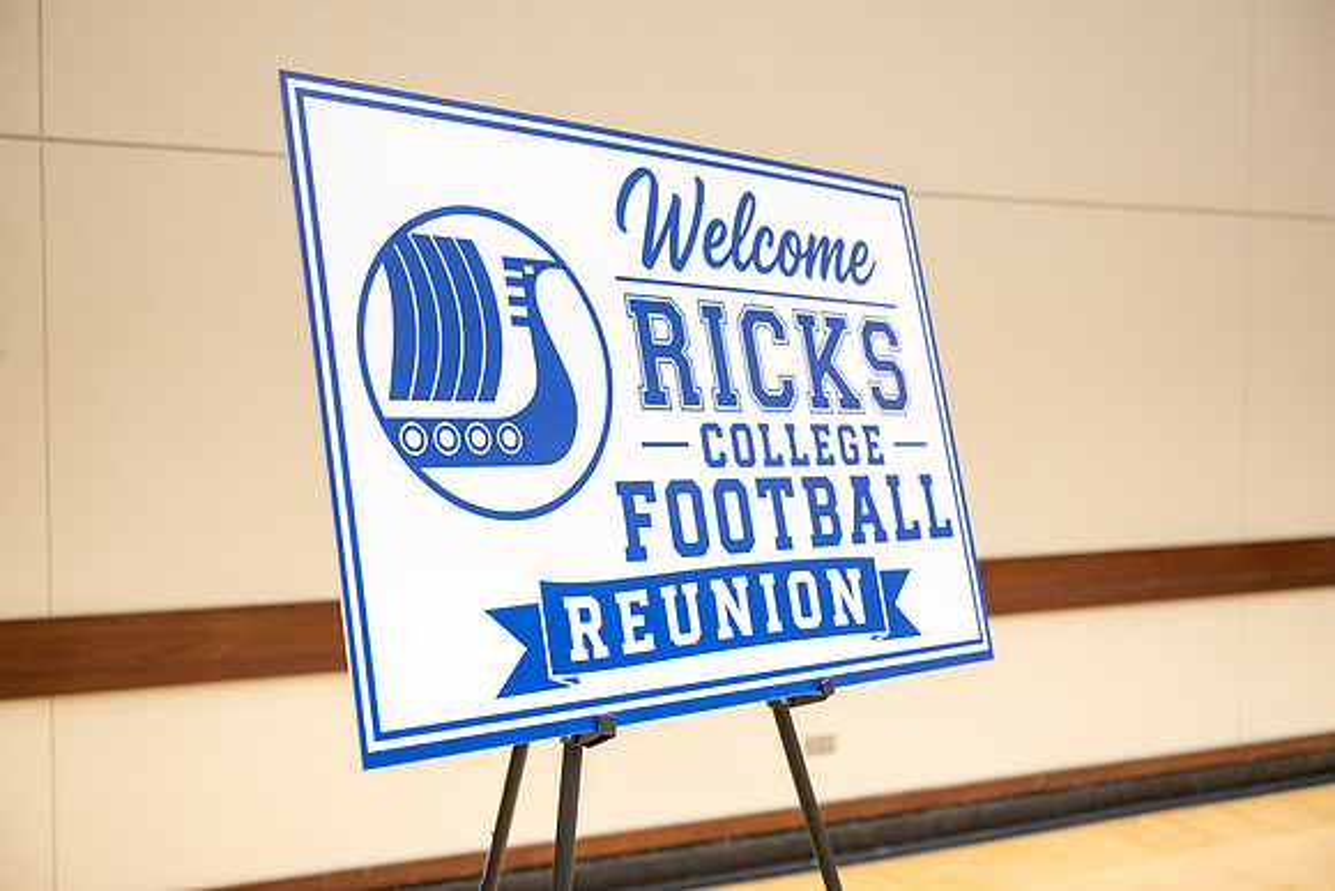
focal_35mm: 40
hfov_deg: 48.4
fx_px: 1484
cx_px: 668
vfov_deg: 33.4
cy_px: 446
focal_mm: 40
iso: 1250
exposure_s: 1/250
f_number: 3.2
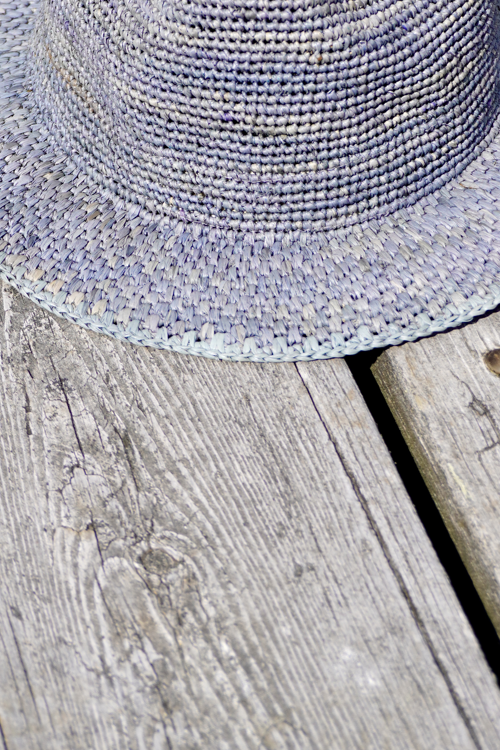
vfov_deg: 16.8
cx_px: 272
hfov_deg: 11.4
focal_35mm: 120
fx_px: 2500
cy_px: 63
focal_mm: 41
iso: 100
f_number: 5.6
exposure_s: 1/800
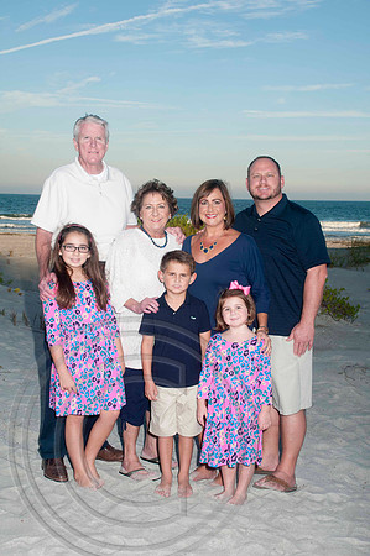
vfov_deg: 37.9
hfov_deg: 25.7
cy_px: 278
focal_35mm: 52
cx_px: 185
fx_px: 811
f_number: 8
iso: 100
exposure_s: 1/250
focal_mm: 35
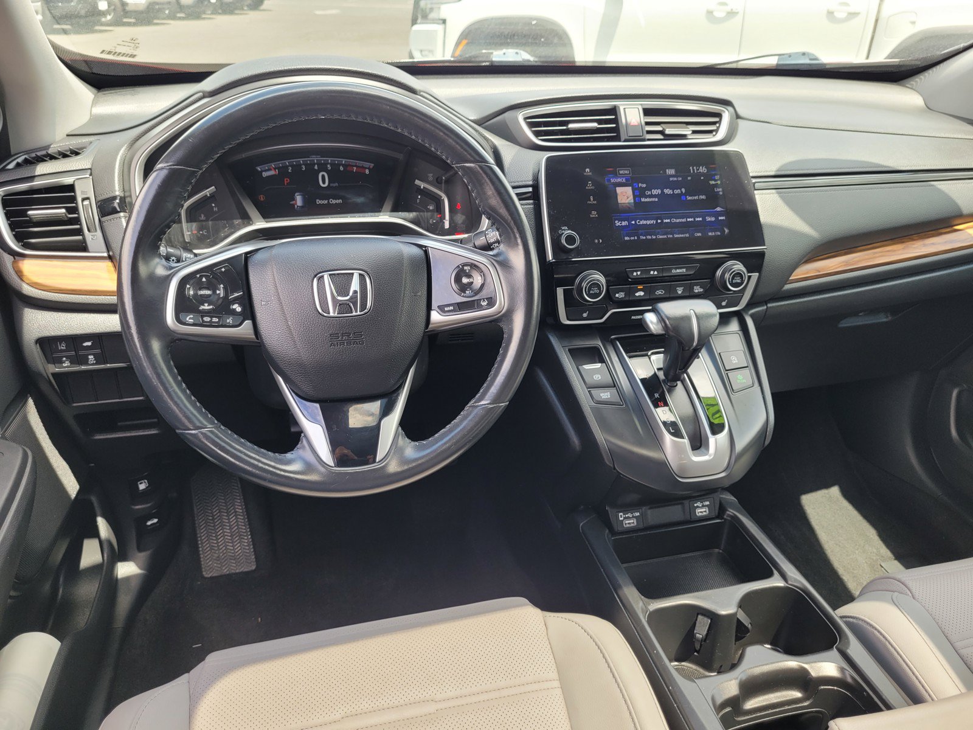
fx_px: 731
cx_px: 486
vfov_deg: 53.1
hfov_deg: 67.3
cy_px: 365
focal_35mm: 26
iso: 40
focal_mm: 5.4
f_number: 1.8
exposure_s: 1/179
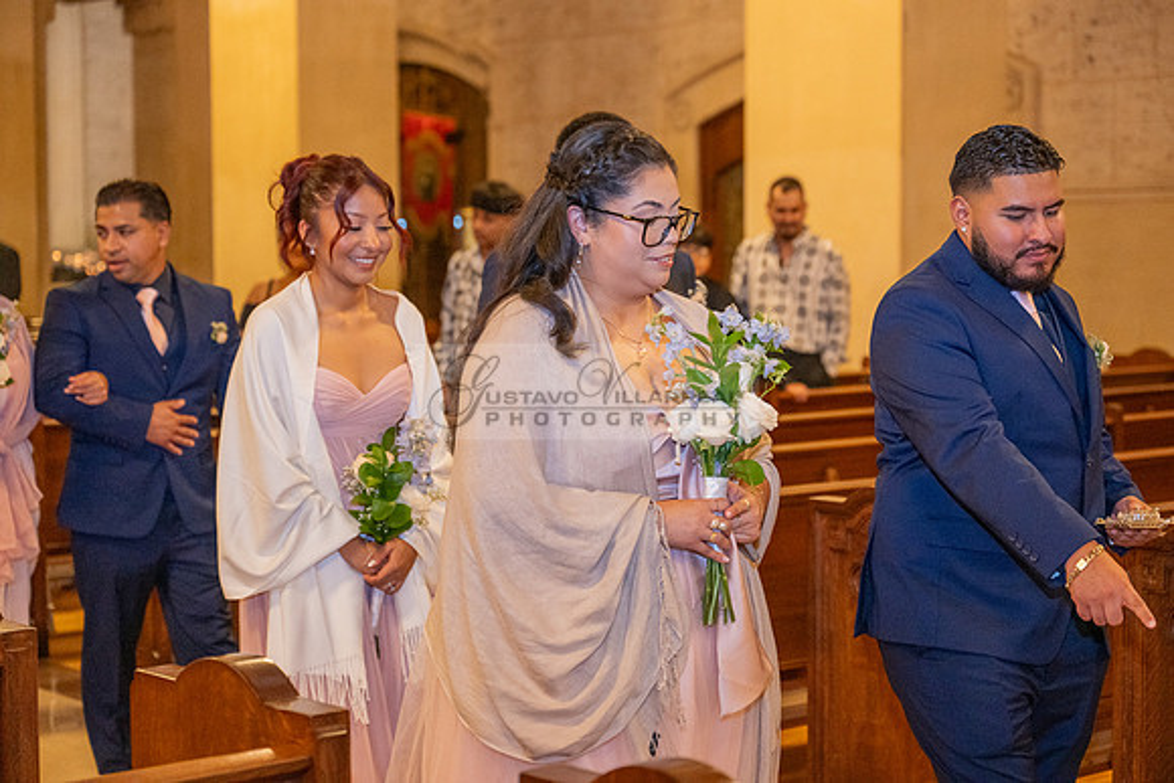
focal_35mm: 70
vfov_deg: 19.5
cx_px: 587
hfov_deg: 28.8
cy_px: 392
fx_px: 2283
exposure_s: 1/200
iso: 2000
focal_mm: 70
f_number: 3.5
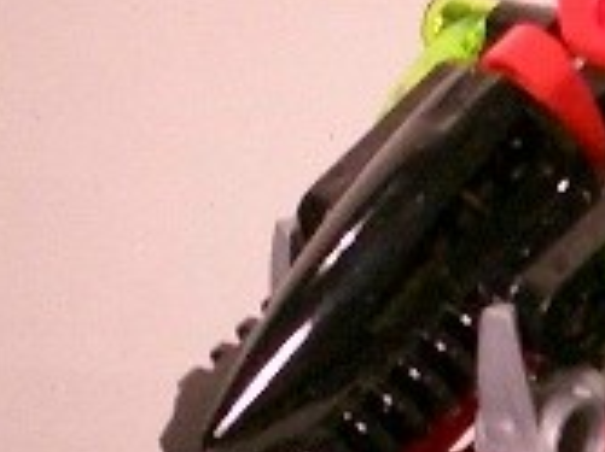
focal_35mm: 142
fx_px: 2480
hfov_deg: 13.5
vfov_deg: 10.4
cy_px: 376
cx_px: 735
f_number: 3.5
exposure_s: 1/40
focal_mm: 5.6
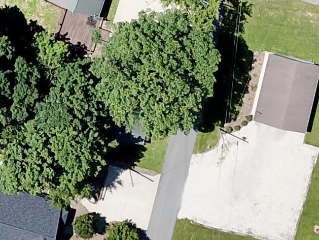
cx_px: -8
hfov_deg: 15.6
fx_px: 1143
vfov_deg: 10.9
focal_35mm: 124
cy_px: -247
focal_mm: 4.73
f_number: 2.2
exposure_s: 1/1188
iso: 100
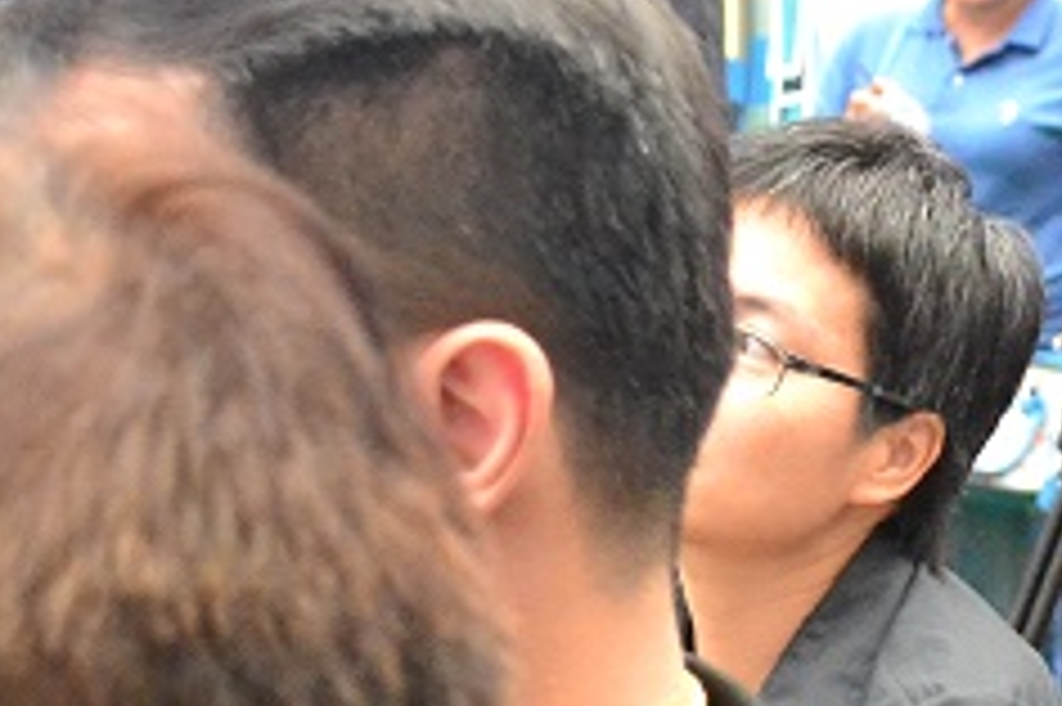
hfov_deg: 11.0
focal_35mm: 178
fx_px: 5238
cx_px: 1782
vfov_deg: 7.7
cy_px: 825
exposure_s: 1/60
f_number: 5
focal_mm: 35
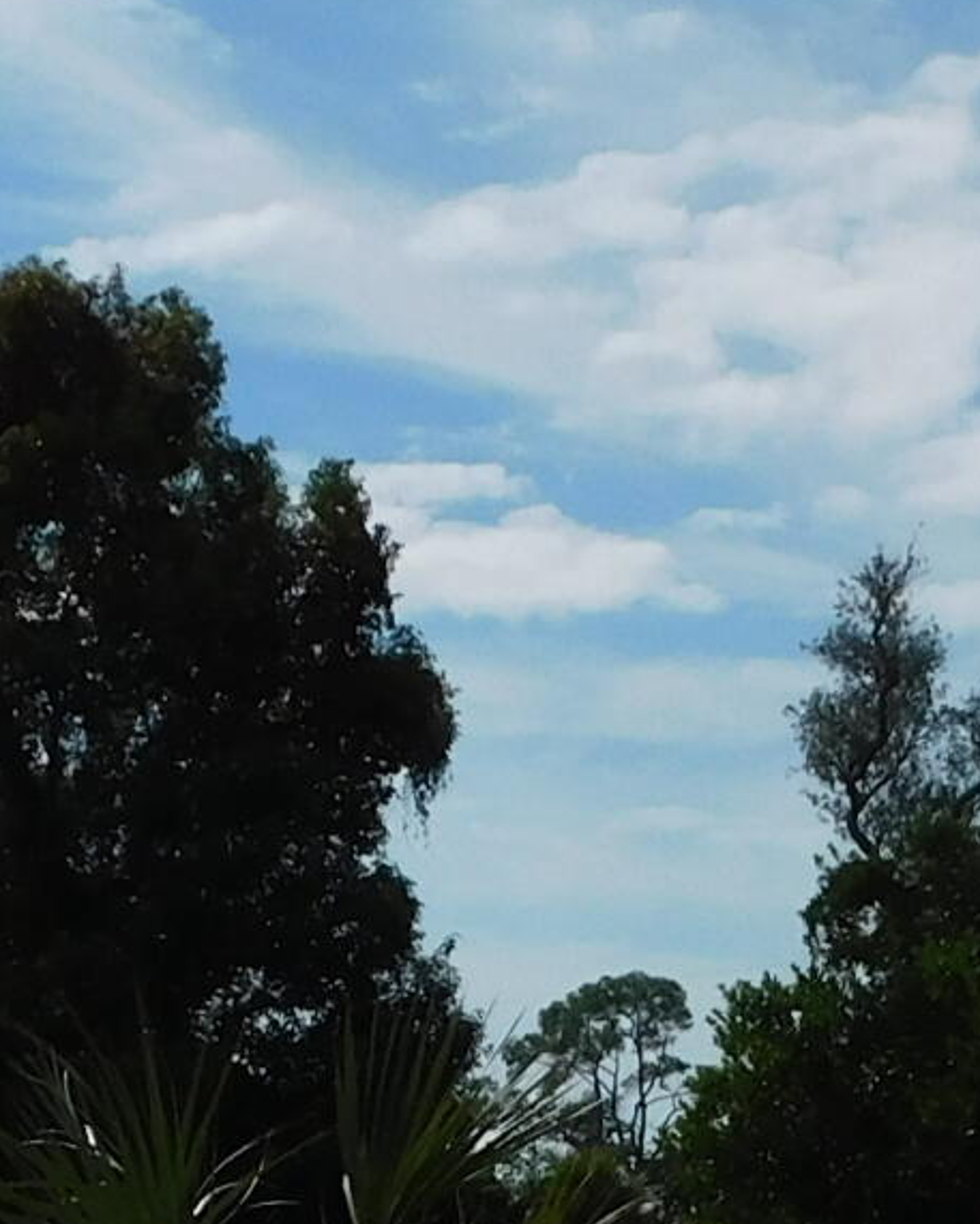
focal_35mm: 118
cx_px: 570
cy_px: 1593
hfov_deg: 13.1
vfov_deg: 15.5
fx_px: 4277
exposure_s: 1/1250
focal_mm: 4
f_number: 6
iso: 125
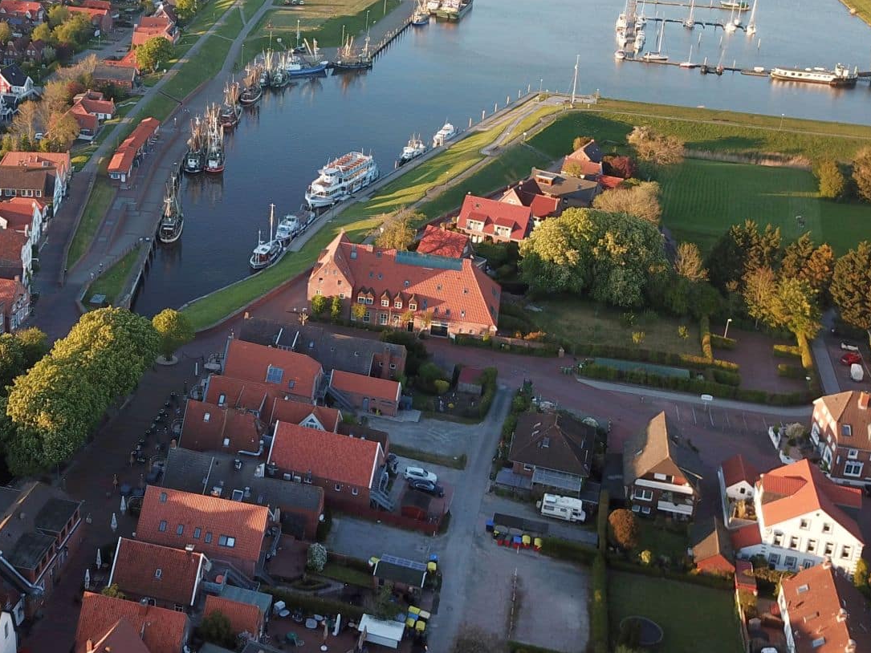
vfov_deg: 31.1
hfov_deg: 40.3
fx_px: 1158
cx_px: 234
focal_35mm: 46
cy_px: 191
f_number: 2.2
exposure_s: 1/200
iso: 100
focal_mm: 4.7
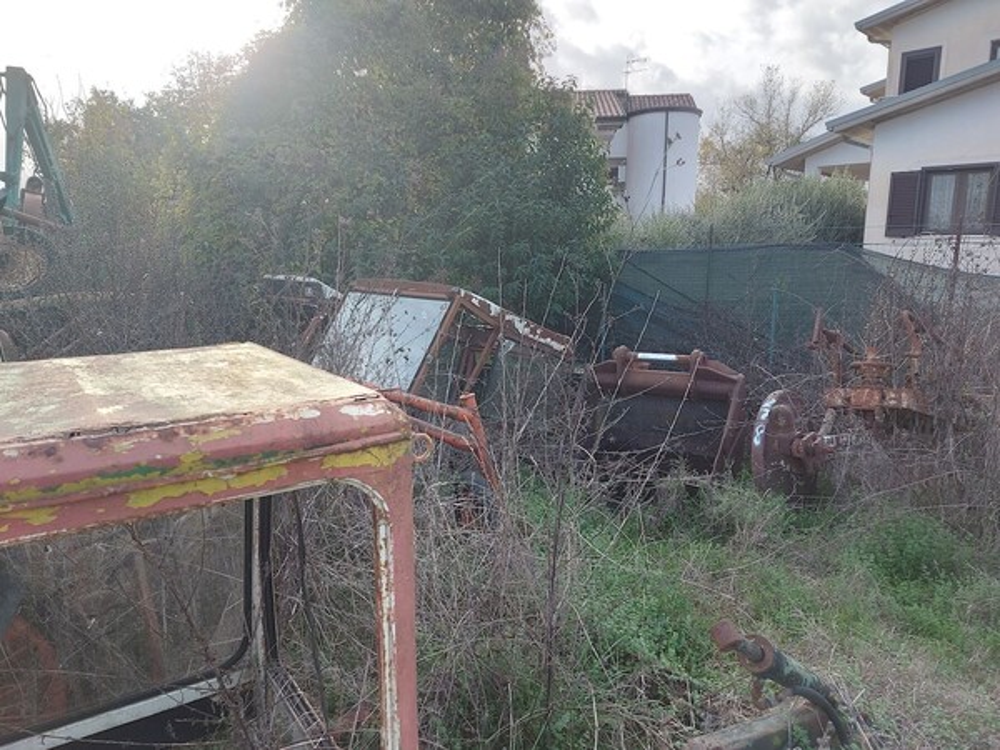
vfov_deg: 56.8
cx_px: 500
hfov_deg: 71.6
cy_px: 375
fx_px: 693
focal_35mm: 24
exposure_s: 1/120
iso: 32
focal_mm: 5.23
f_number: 1.8
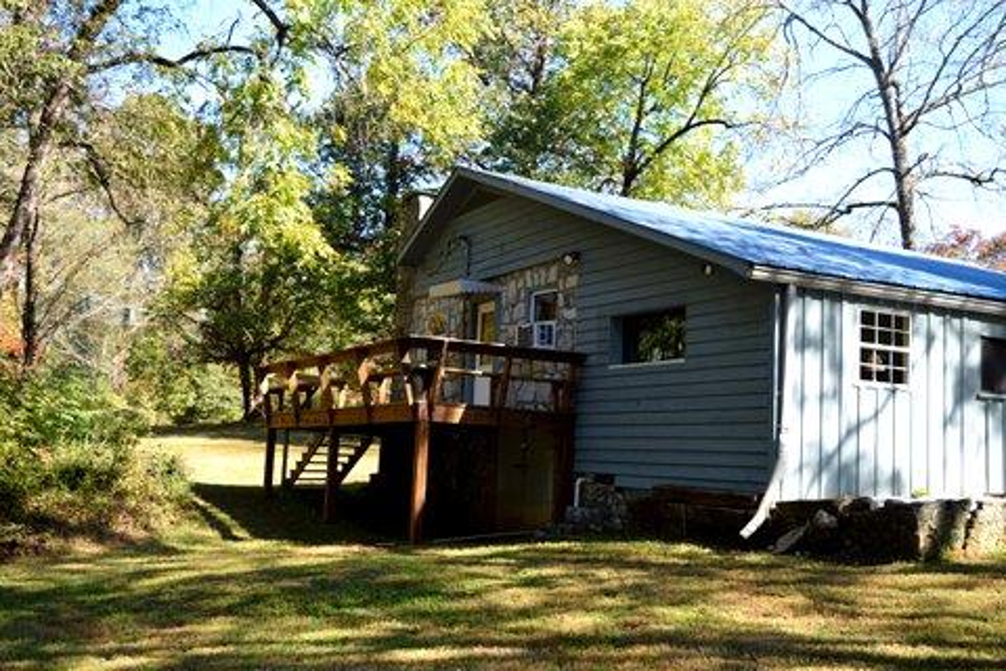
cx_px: 503
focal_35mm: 44
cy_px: 336
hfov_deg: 45.0
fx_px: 1215
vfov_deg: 30.8
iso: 100
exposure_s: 1/125
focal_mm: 29
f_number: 5.6
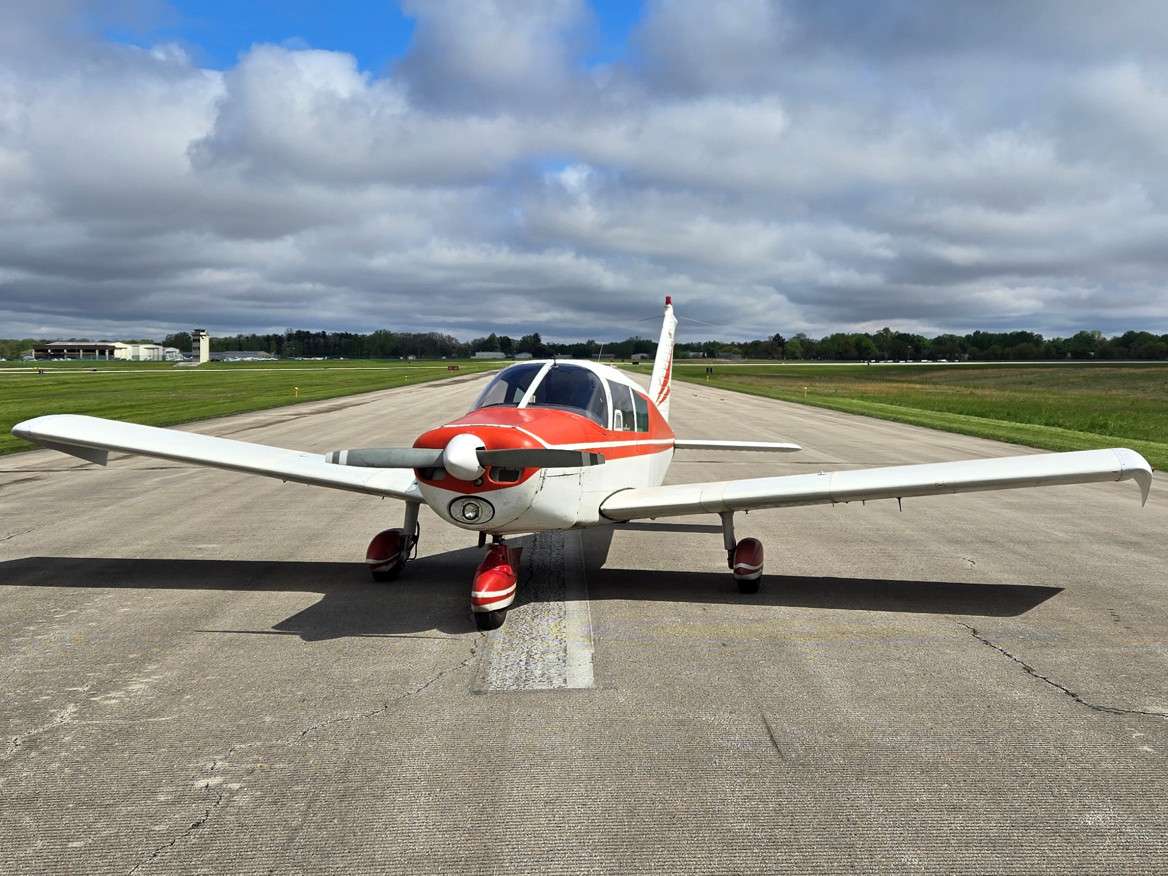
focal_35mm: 23
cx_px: 584
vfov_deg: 58.9
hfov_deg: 73.9
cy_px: 438
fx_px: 776
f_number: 1.8
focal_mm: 5.4
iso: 25
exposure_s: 1/3559
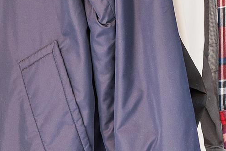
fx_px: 546
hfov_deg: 22.6
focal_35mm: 87
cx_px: 218
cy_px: -58
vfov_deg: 14.9
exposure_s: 13
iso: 100
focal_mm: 14
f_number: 8
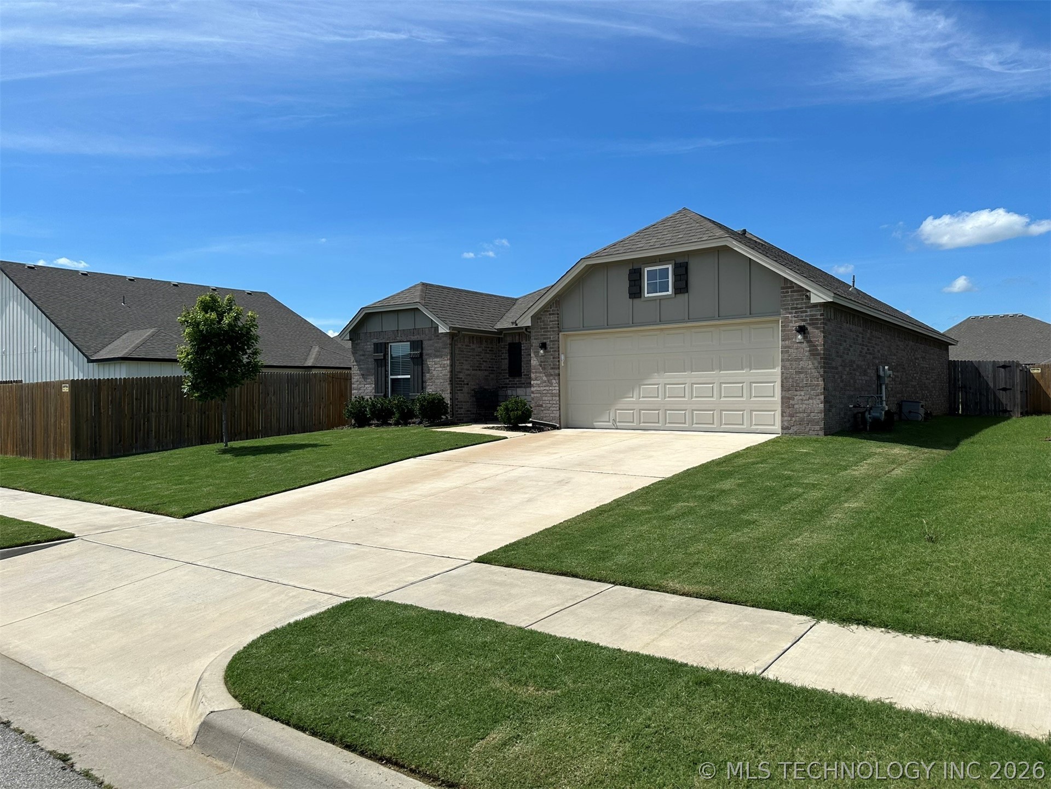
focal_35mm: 24
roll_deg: +0.1
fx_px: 729
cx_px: 526
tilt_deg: +0.6
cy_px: 394
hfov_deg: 71.6
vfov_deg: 56.8
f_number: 1.78
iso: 80
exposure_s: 1/7042
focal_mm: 6.86
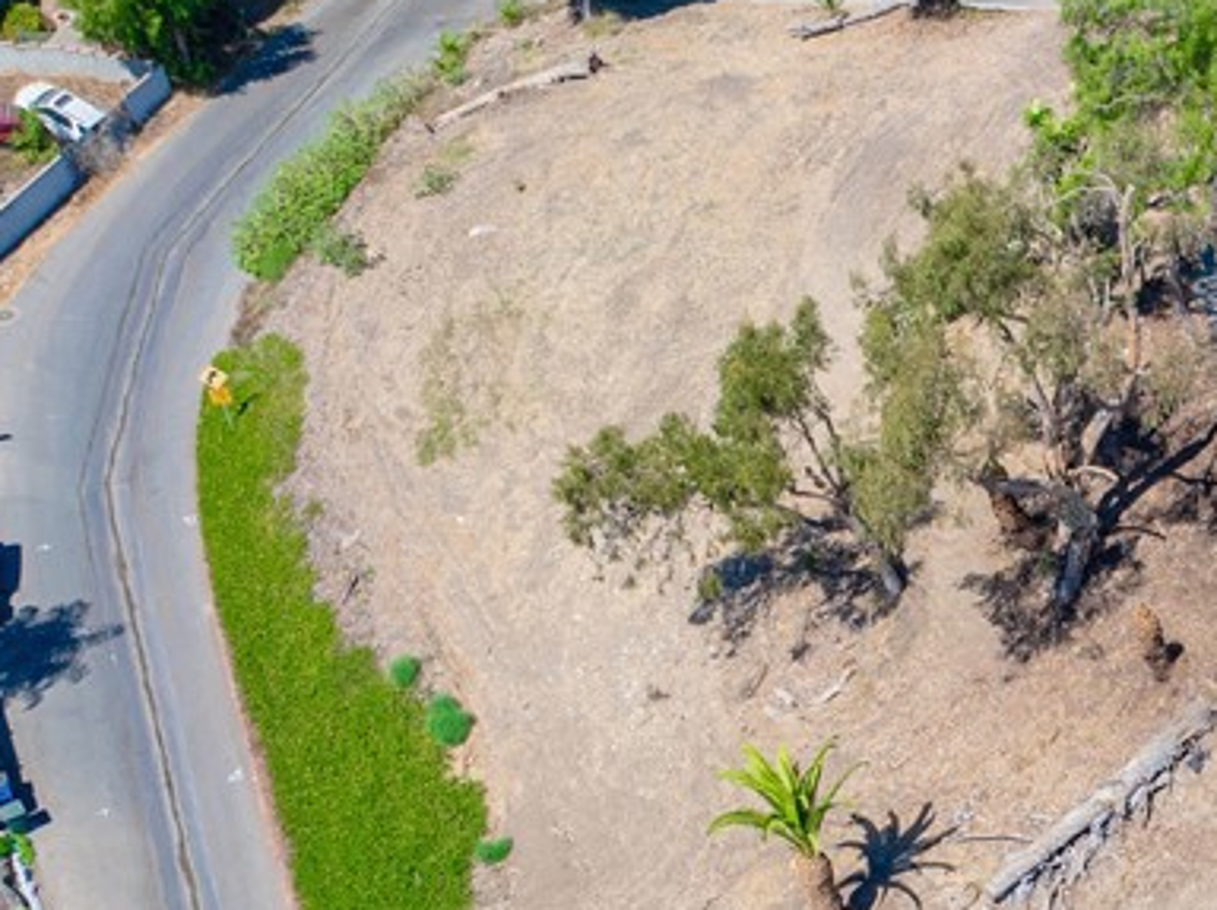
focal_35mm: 64
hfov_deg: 28.6
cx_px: 1185
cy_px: 920
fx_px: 2247
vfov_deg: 22.0
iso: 100
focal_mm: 12.29
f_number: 2.8
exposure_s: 1/1600
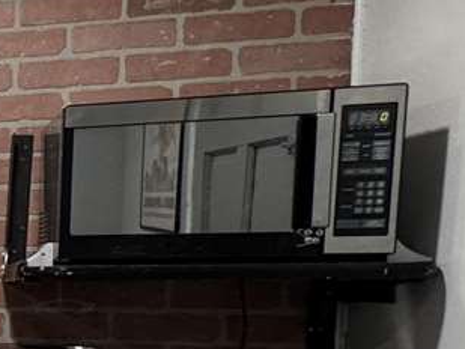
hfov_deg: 19.6
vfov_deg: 20.9
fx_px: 914
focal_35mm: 68
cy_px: 353
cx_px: -411
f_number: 2.2
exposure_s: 1/60
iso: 400
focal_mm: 2.22
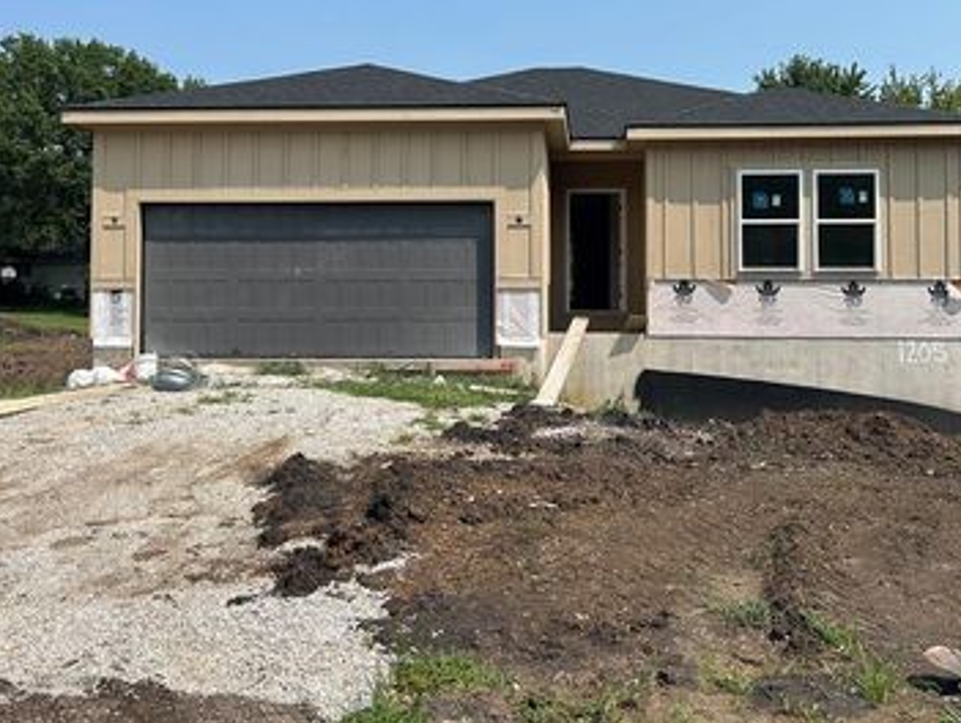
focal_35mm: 37
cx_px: 528
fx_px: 1028
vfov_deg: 38.4
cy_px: 251
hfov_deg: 50.0
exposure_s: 1/4831
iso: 50
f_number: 1.5
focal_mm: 5.7
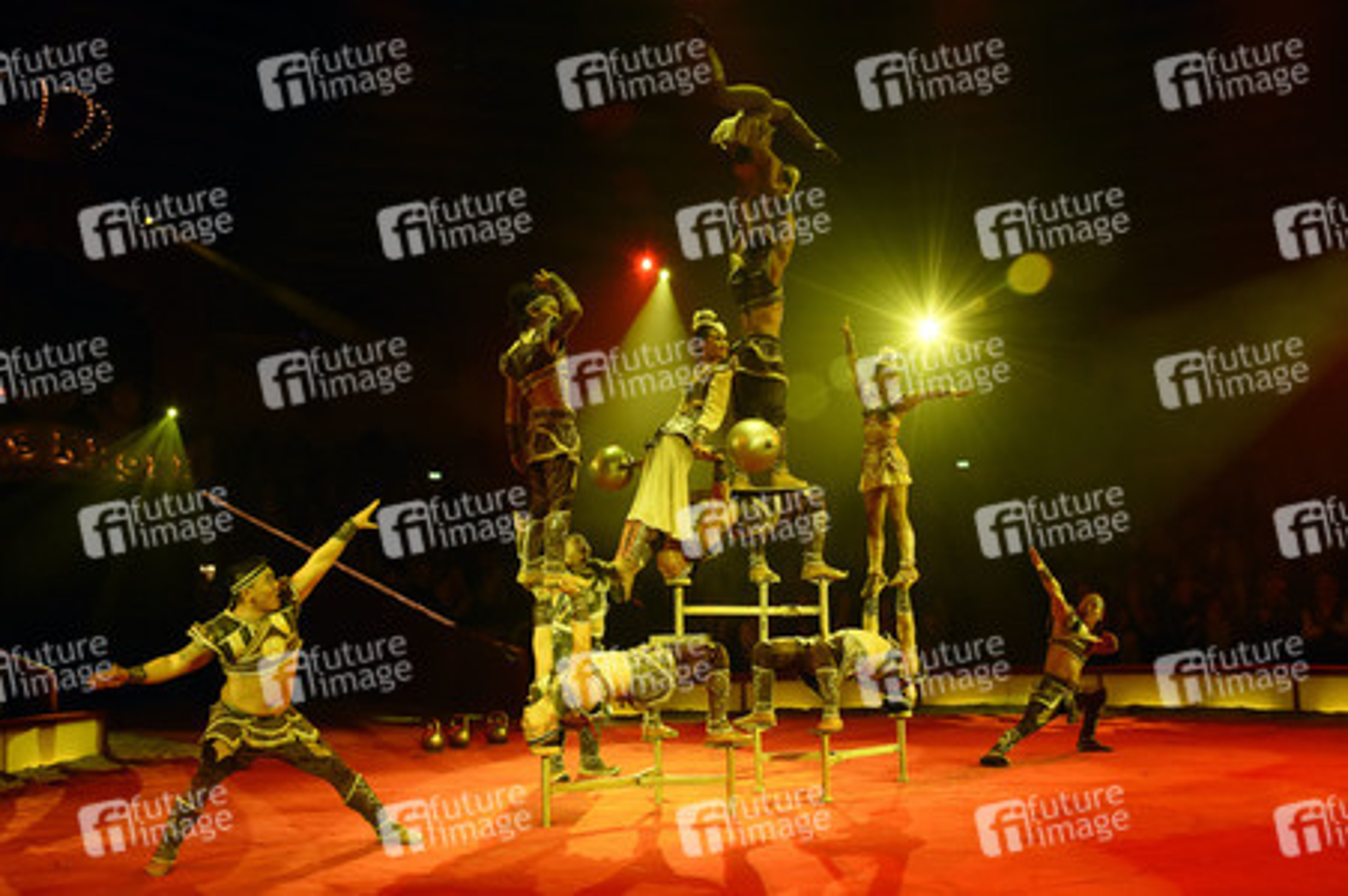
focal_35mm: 34
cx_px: 674
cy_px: 448
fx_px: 1291
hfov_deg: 55.1
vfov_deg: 38.3
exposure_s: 1/160
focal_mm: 23
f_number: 6.3
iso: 3200
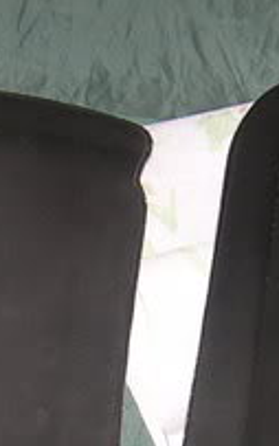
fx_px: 1726
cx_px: 160
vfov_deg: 14.5
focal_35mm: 142
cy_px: 443
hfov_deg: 9.2
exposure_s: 1/60.1
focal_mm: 5.7
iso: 50
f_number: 2.9
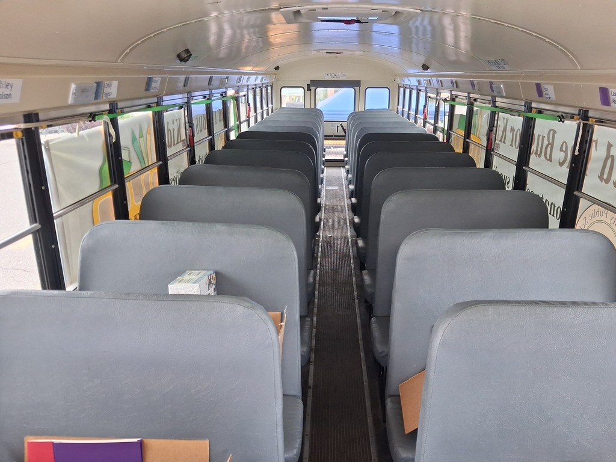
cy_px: 231
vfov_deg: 51.4
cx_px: 308
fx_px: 480
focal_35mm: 27
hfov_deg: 65.3
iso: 320
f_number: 1.8
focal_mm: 4
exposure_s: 1/120
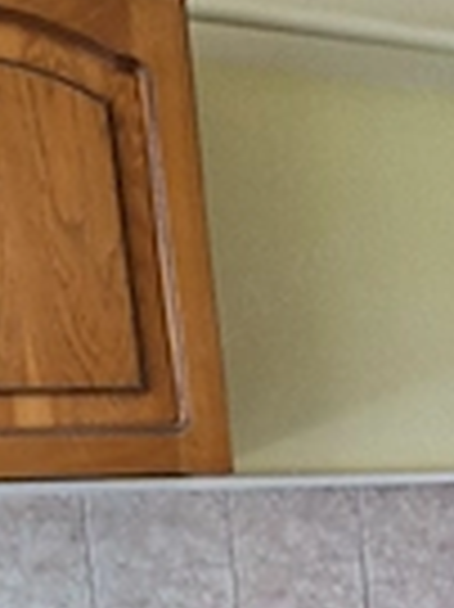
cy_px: 743
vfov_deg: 25.5
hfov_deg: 19.3
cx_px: 643
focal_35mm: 68
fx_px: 1191
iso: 100
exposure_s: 1/50
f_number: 1.8
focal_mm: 5.54
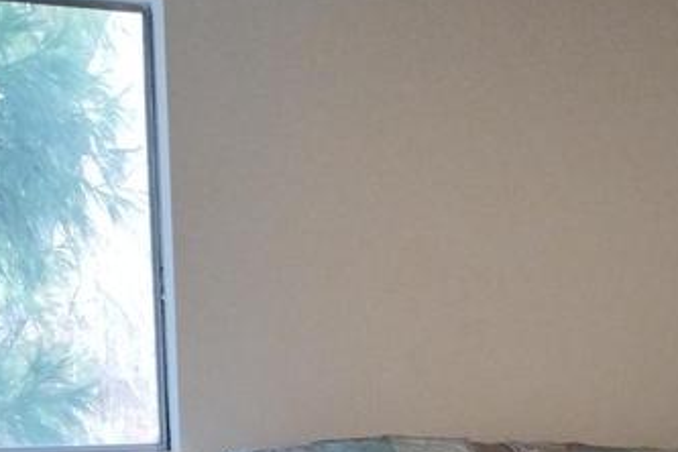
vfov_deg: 16.4
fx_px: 1507
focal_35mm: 80
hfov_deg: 24.3
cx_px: 660
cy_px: 527
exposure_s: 1/120
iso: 198
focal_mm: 4.71
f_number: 1.7
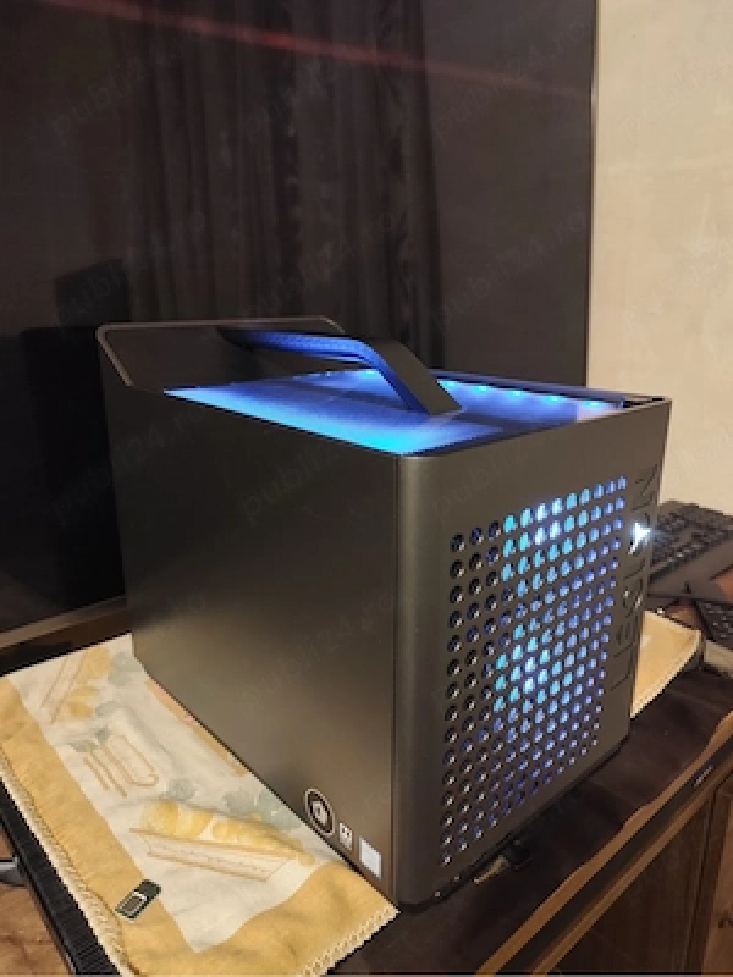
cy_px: 488
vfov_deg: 73.9
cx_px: 366
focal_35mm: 23
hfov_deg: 58.9
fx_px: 649
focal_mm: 6.14
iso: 1600
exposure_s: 1/17
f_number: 1.65
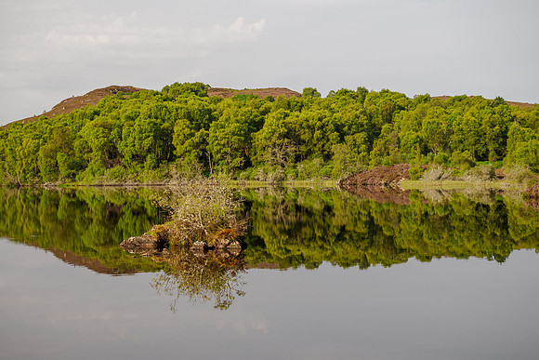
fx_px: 1004
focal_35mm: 67
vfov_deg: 20.3
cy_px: 173
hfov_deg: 30.0
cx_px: 259
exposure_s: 1/640
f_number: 4
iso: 200
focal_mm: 31
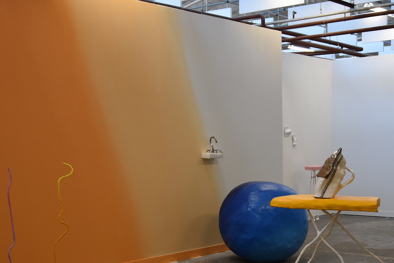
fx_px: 657
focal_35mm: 60
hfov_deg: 33.2
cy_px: 188
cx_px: 251
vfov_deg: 22.5
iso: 400
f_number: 4.5
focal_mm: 24
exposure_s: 1/80
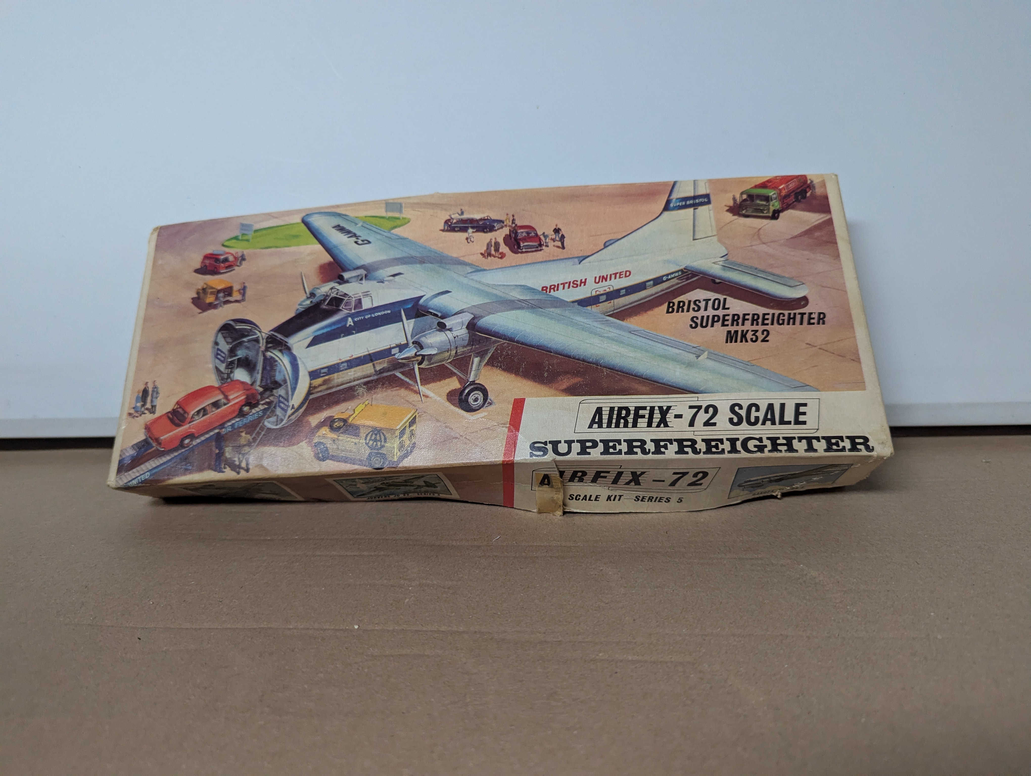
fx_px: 716
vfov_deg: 56.9
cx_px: 516
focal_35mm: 24
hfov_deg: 71.5
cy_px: 388
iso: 889
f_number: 1.85
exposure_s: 1/189
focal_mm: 6.81
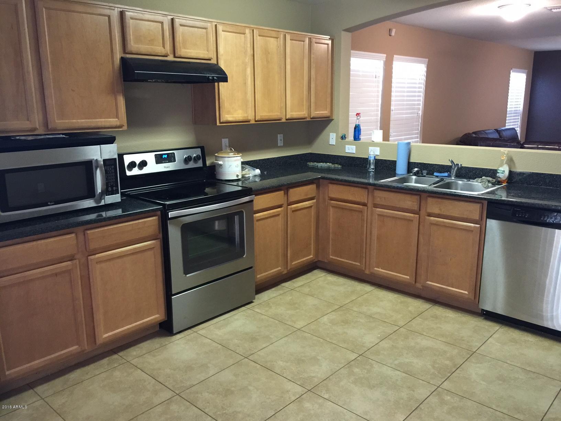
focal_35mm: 29
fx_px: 470
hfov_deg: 61.7
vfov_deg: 48.2
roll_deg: +0.5
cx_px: 280
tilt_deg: -10.7
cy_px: 210
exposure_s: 1/10
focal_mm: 4.15
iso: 125
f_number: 2.2
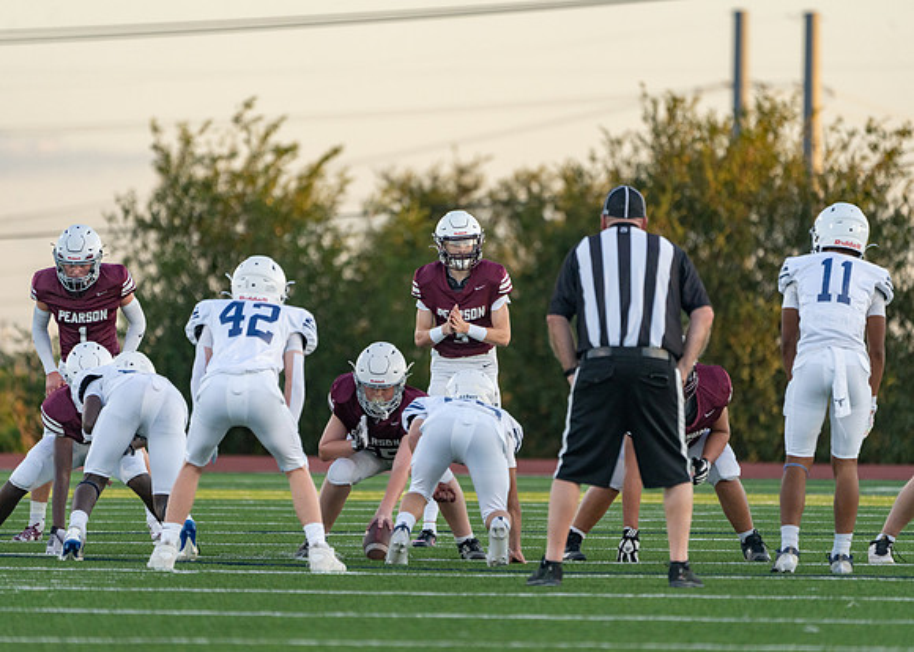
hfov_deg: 4.7
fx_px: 11253
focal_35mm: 434
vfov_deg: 3.3
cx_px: 457
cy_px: 326
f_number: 5.6
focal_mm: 400
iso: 1600
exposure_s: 1/1250
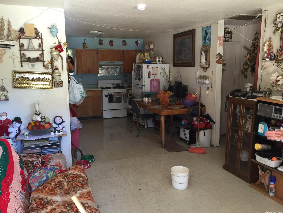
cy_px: 105
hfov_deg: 60.0
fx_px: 245
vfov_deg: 46.8
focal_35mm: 30
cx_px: 138
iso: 50
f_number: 2.2
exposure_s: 1/15
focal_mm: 4.15
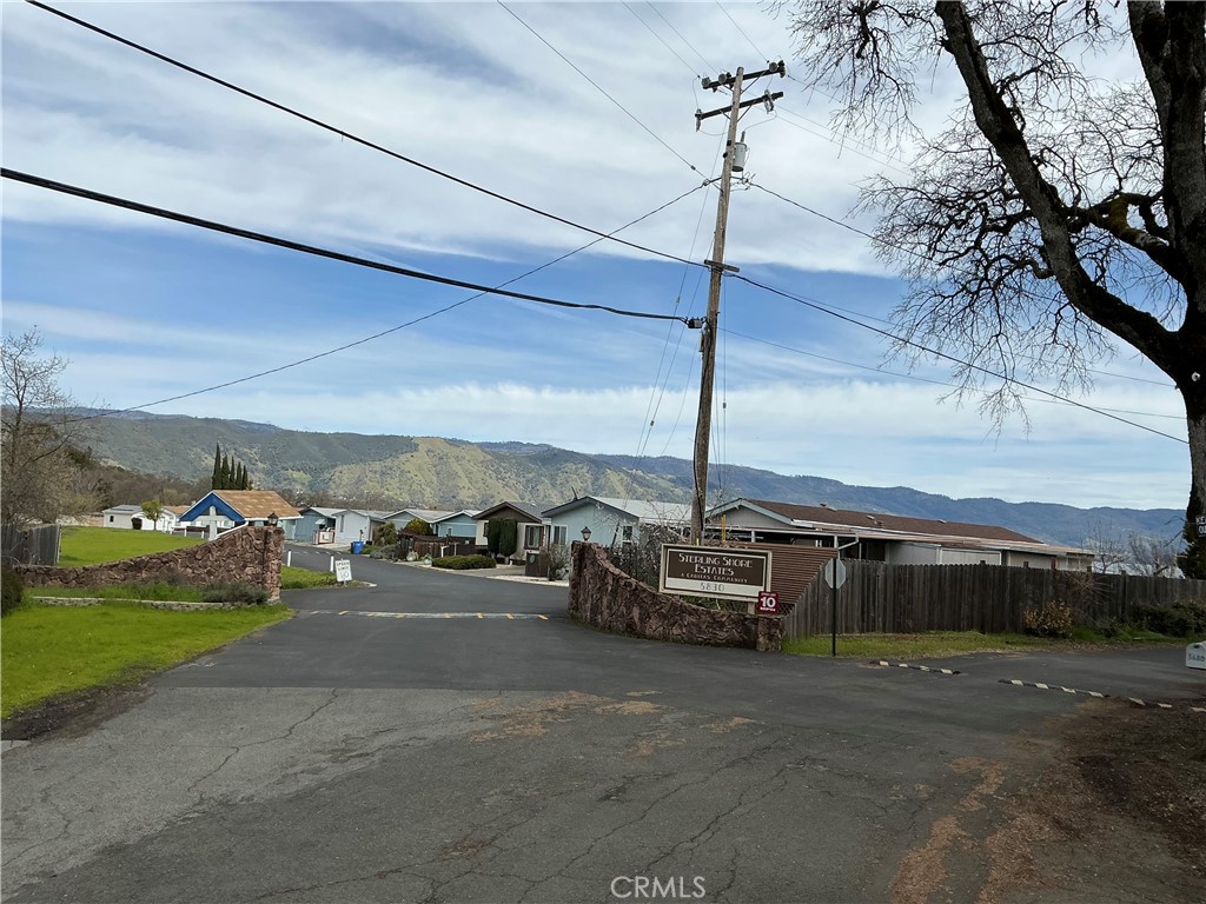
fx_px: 976
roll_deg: -4.9
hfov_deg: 63.4
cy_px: 452
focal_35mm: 28
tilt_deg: +5.1
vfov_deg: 49.7
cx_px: 603
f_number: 1.8
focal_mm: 3
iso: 25
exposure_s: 1/3125
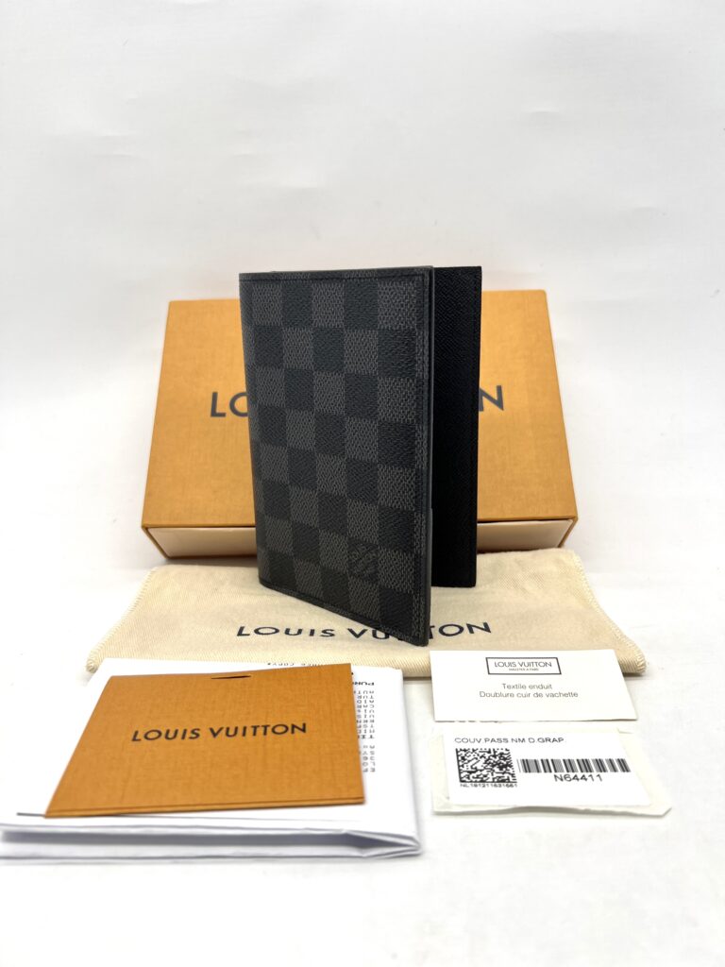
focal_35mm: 26
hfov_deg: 53.1
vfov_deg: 67.3
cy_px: 484
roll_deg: +1.4
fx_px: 726
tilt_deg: -14.8
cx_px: 362
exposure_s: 1/152
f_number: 1.5
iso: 40
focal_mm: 5.7
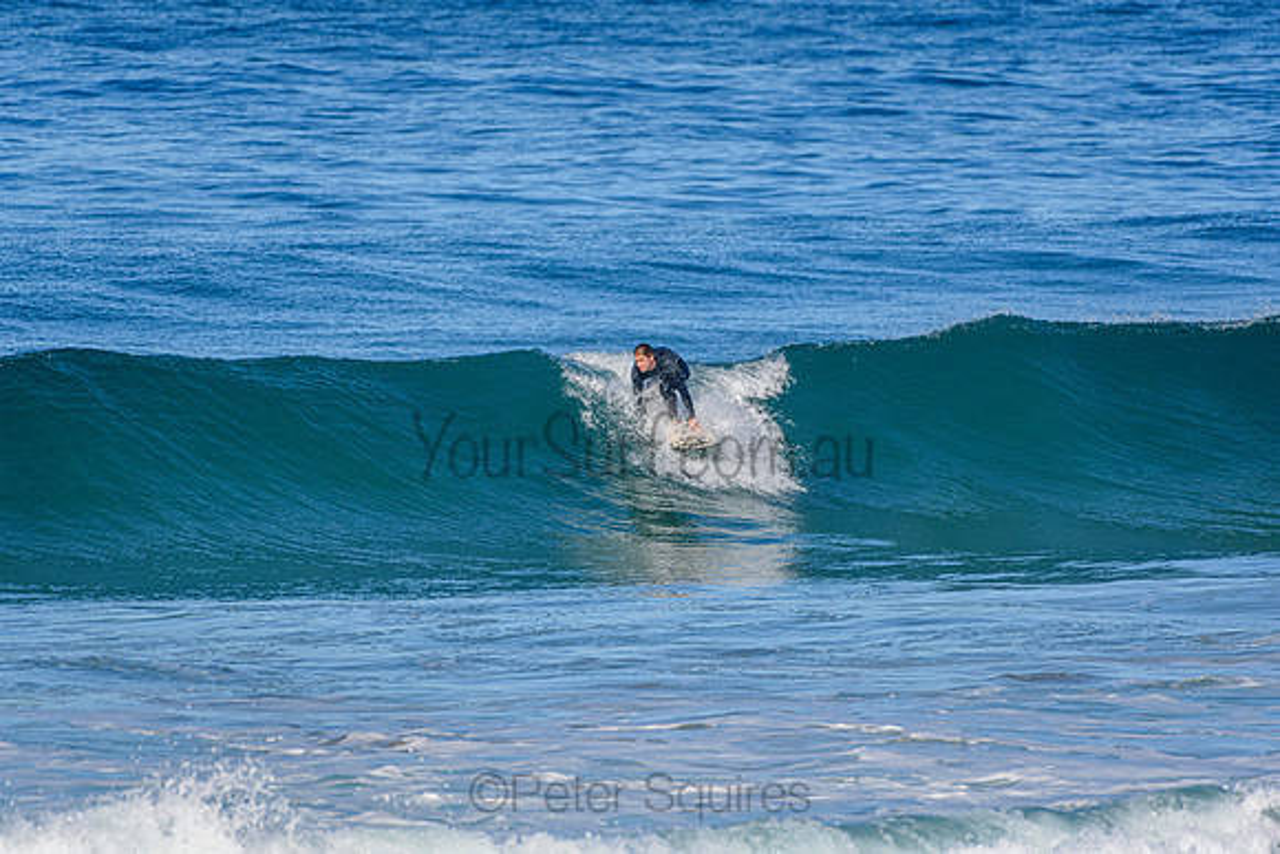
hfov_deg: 2.7
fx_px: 26672
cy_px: 427
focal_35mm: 750
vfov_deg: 1.8
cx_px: 640
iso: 320
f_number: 5.6
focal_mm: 500
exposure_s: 1/2000
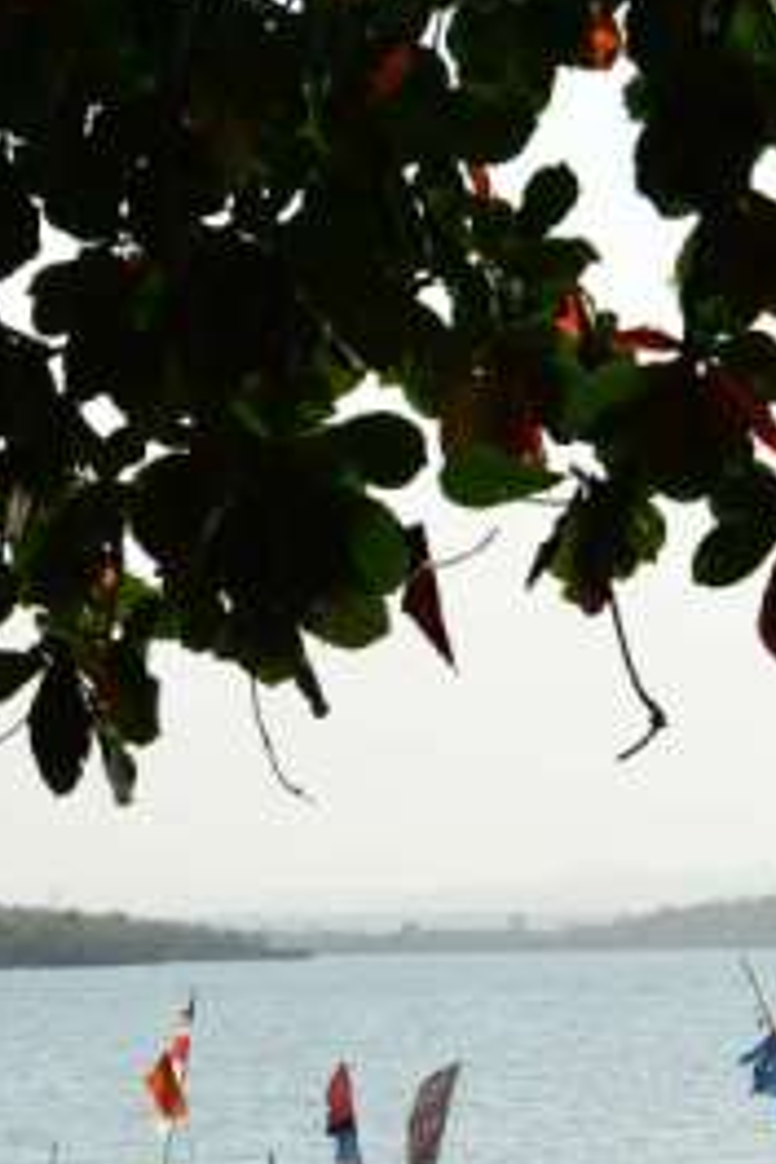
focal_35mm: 167
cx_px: -657
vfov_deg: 12.2
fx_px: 5399
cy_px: 1014
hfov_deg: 7.9
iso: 250
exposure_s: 1/400
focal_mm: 55
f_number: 10
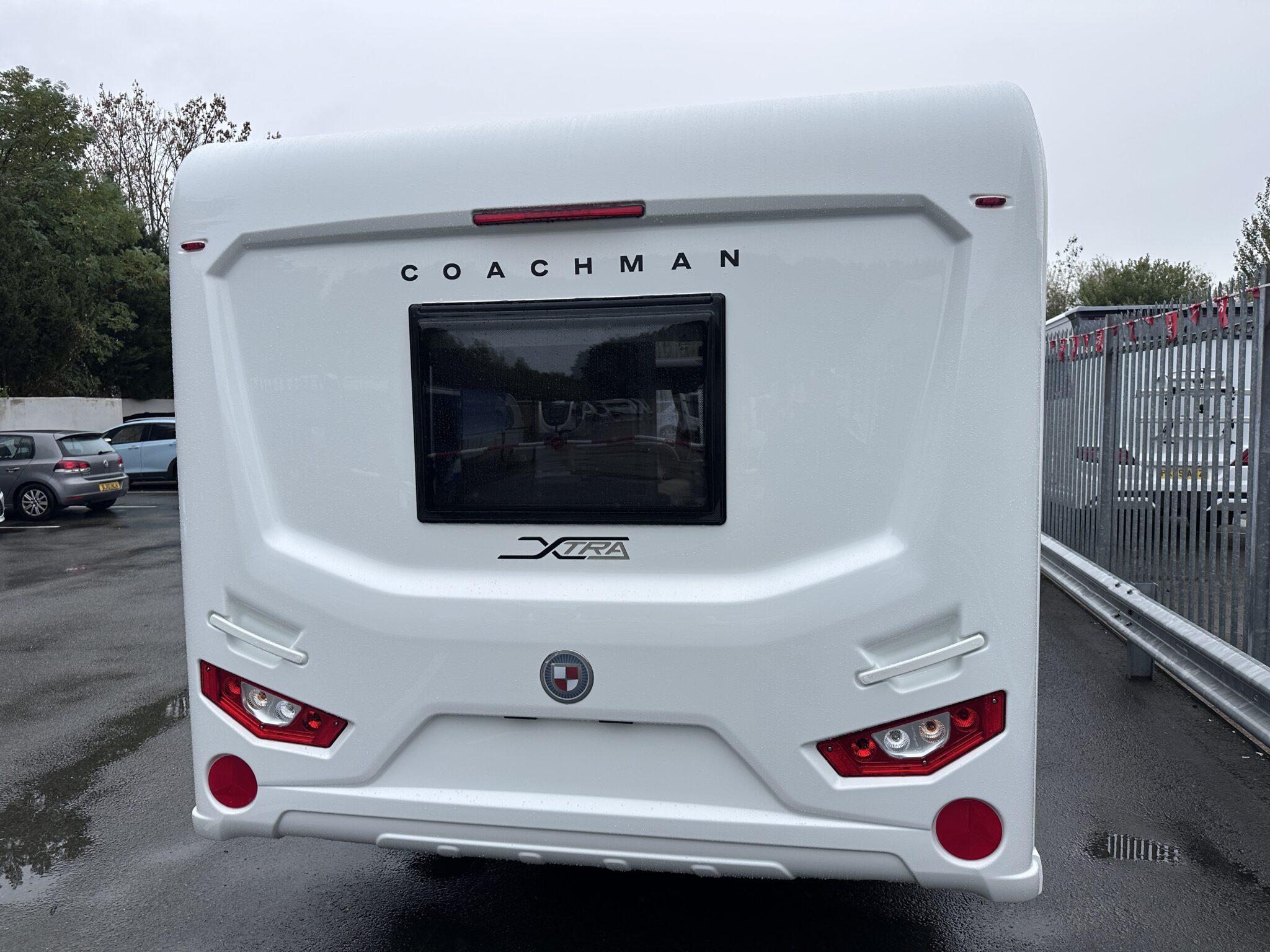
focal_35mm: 24
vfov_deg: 56.8
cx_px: 635
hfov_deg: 71.6
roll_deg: +1.4
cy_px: 476
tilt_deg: -3.3
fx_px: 881
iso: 80
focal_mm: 6.86
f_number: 1.78
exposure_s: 1/3247
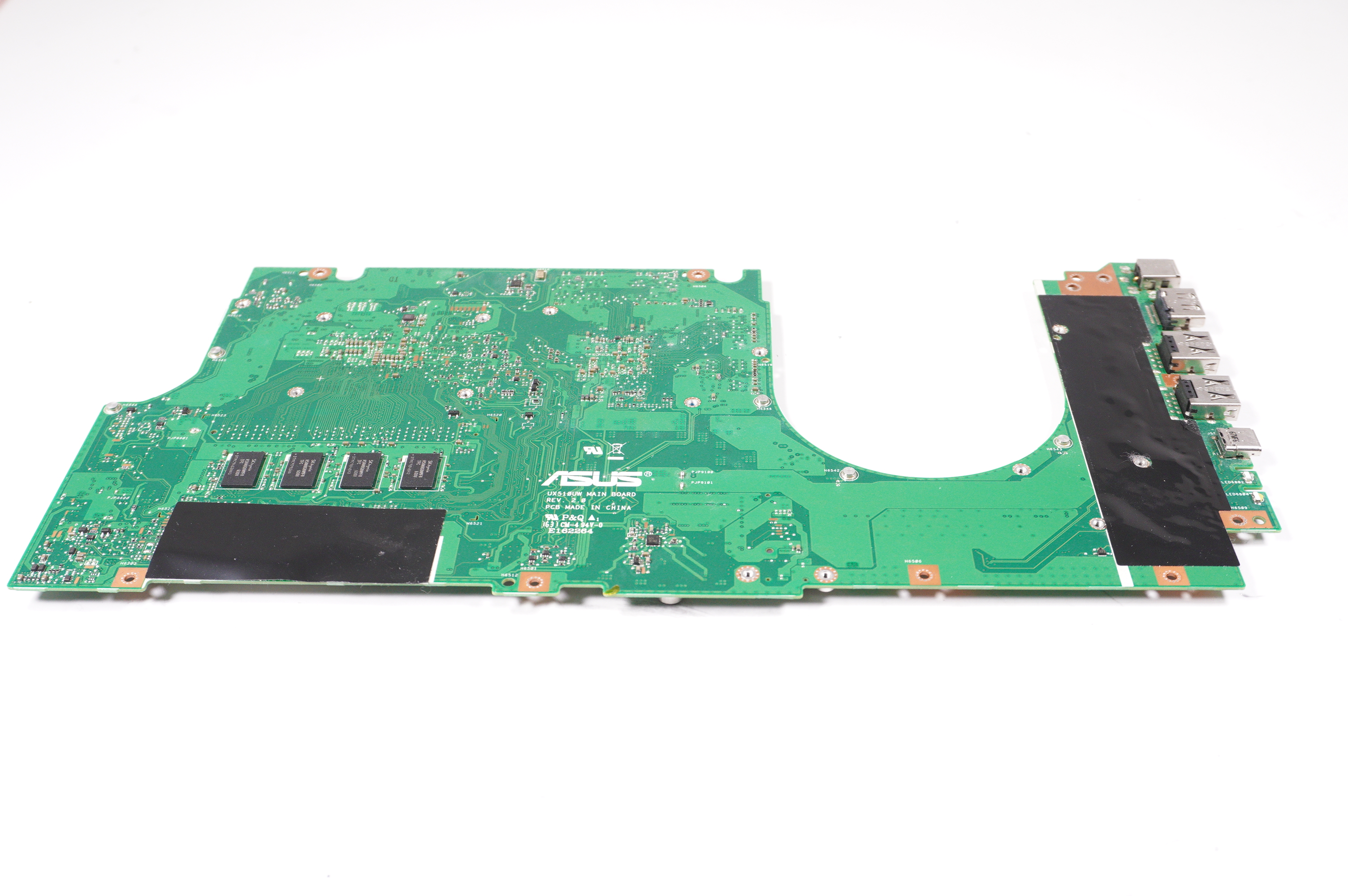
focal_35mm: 38
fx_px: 1403
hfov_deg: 51.3
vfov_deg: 35.4
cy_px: 448
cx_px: 674
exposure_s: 1/250
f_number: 6.3
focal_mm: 25
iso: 1000
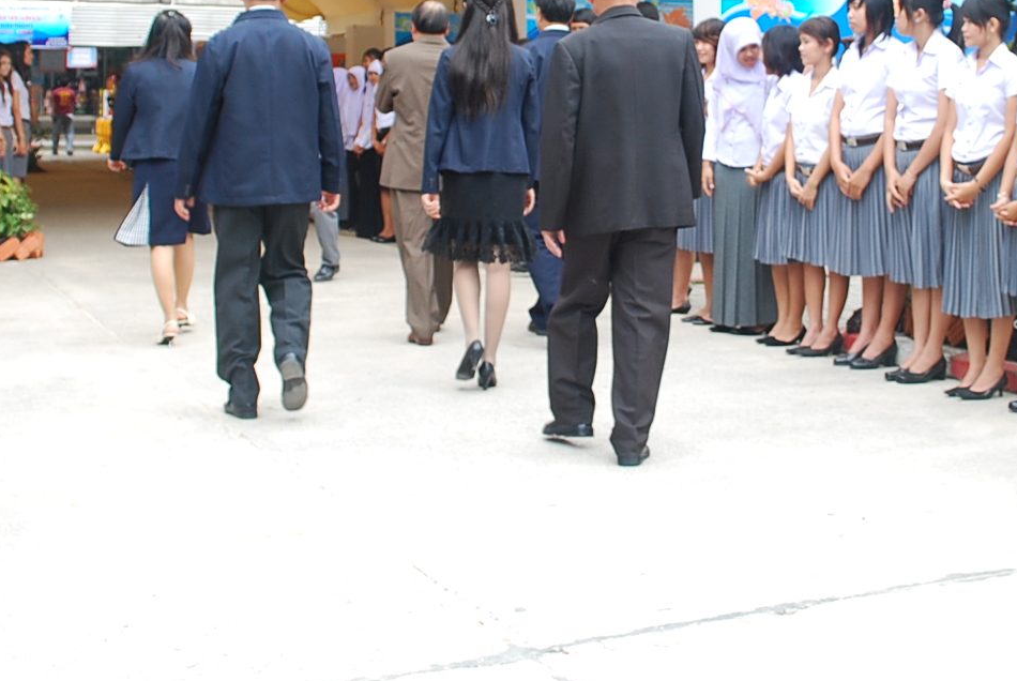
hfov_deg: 35.9
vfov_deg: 23.9
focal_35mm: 55
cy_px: 54
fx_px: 1556
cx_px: 656
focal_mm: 18
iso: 200
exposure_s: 1/100
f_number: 5
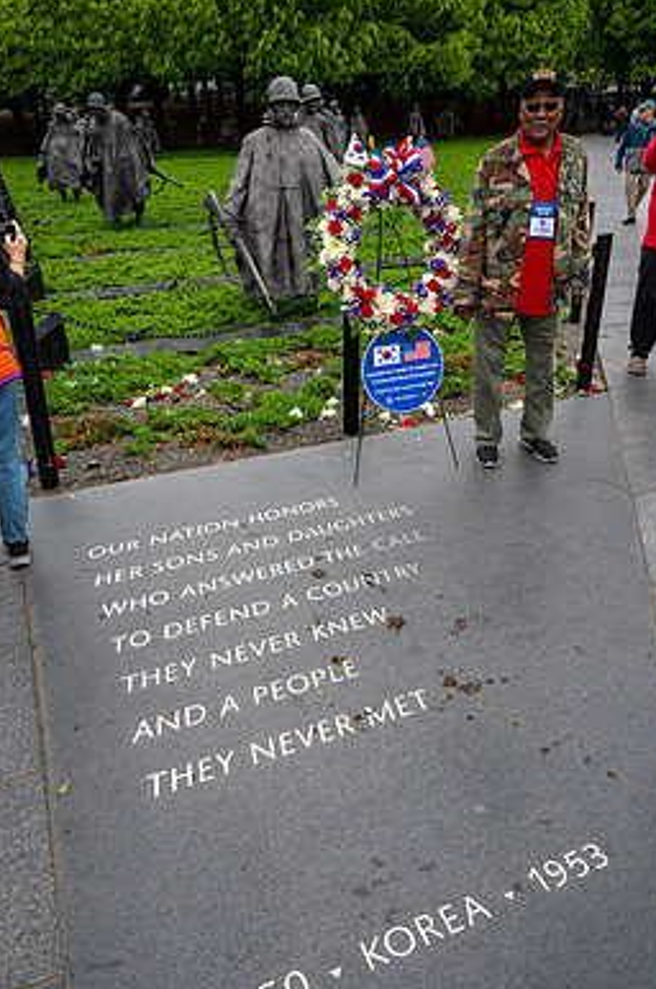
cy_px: 484
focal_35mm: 28
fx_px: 768
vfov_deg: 65.6
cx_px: 334
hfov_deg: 46.2
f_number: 8
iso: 900
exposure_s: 1/640
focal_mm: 24
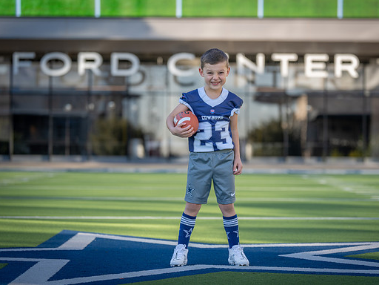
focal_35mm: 122
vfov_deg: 12.1
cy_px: 142
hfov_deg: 16.1
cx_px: 212
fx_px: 1336
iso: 125
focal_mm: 109
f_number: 2.8
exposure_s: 1/640
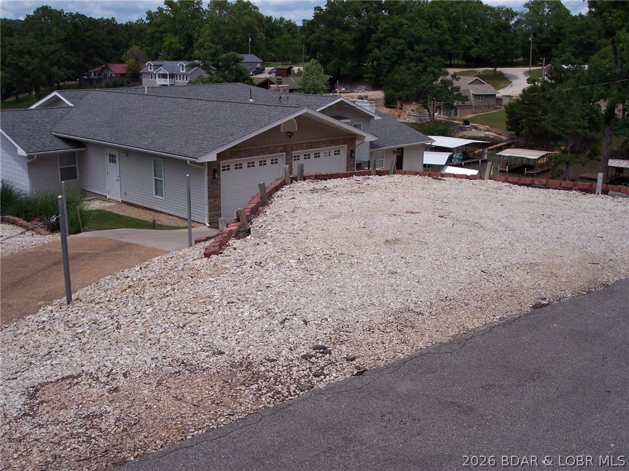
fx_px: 690
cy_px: 236
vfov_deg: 37.7
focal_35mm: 38
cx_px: 314
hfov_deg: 49.0
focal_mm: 8
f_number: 4.8
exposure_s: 1/1000
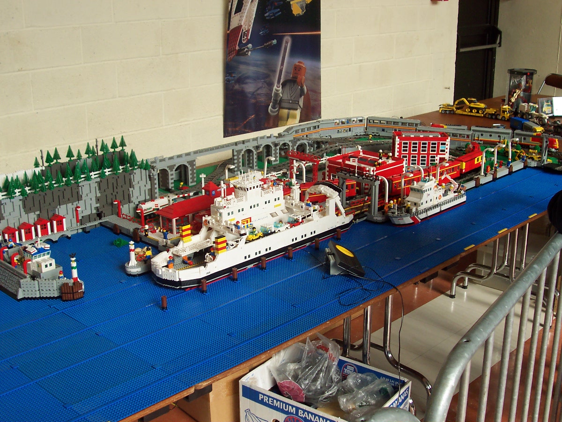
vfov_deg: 31.5
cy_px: 211
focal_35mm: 46
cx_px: 281
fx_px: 747
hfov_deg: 41.2
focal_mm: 7
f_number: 3
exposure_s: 1/125
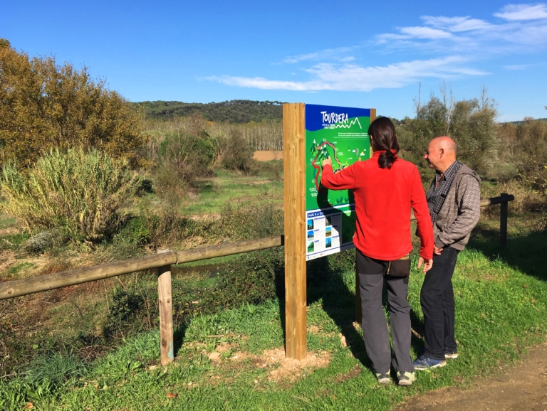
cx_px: 274
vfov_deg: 48.3
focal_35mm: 29
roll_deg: +0.2
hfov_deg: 61.6
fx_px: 459
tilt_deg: -6.6
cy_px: 206
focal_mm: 4.15
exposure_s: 1/1637
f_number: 2.2
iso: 25
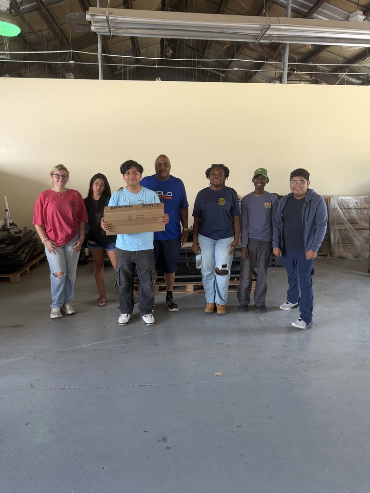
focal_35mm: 24
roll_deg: +0.0
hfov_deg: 56.8
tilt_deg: -10.0
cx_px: 185
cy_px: 246
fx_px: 342
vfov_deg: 71.6
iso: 200
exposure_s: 1/105
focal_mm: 6.76
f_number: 1.78
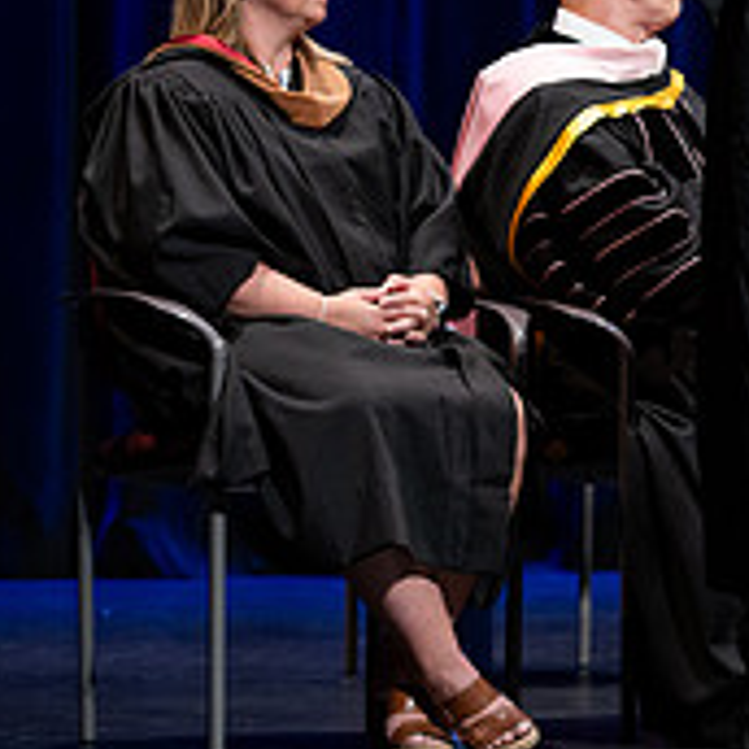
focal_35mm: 201
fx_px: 4920
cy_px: 163
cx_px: 1167
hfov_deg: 8.5
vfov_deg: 8.7
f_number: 2.8
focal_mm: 70
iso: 500
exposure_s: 1/250
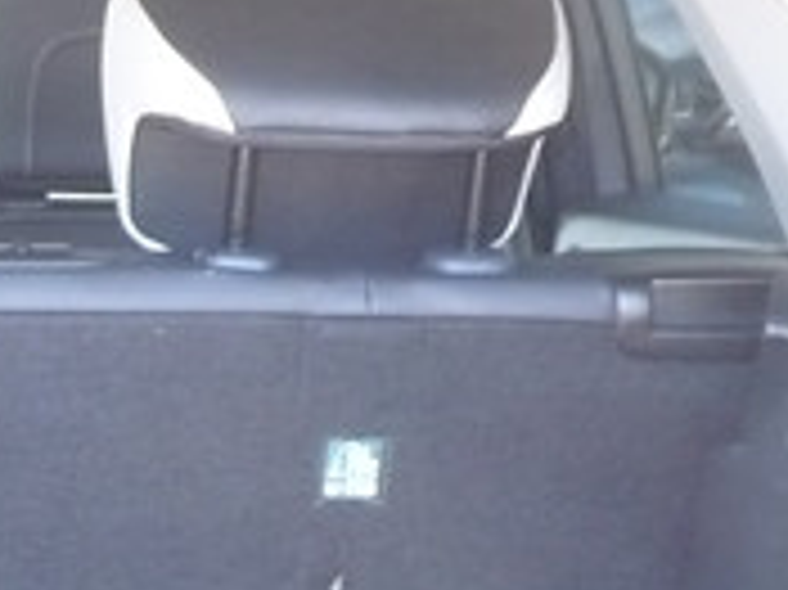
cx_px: -356
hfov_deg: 12.1
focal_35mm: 157
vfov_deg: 9.1
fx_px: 3572
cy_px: 1000
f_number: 2.8
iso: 200
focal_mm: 6.1
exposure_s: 1/30
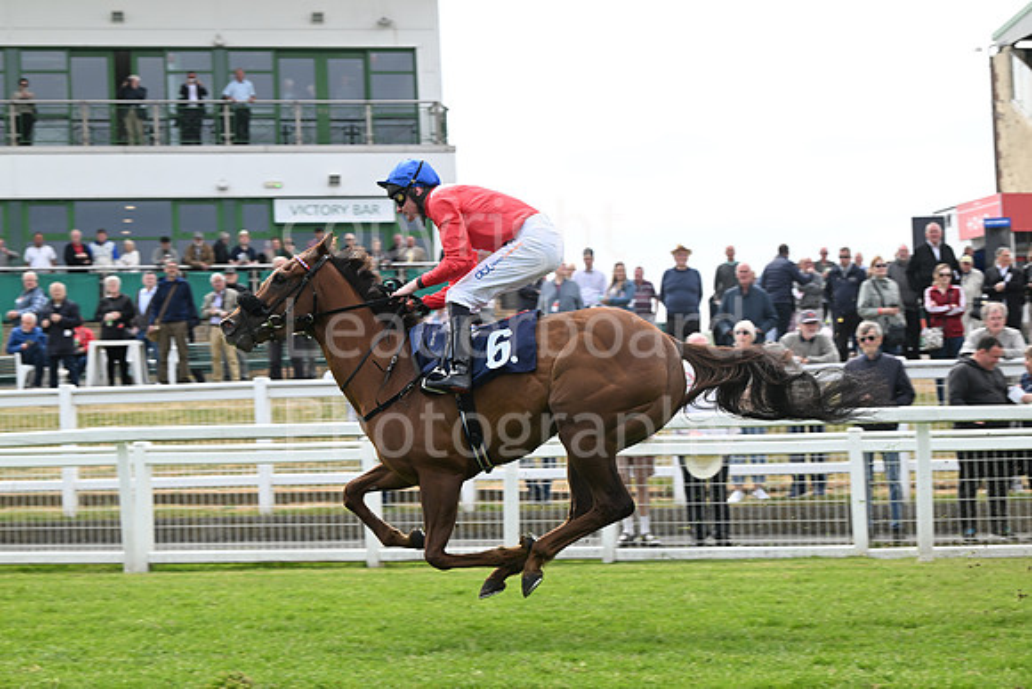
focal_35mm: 86
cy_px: 344
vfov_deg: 15.9
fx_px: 2466
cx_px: 516
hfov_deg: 23.6
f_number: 6.3
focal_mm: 86
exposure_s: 1/800
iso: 400
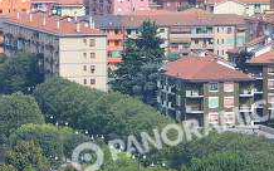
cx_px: 41
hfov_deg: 6.4
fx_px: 2441
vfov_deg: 4.0
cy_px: 40
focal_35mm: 327
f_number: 6.3
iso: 200
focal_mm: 70
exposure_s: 1/800
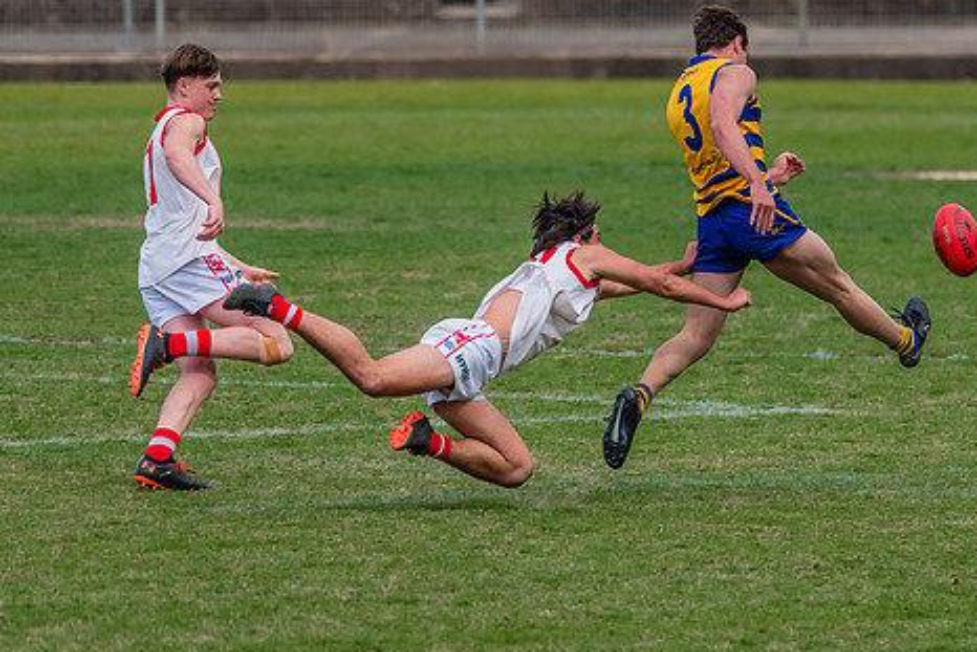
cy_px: 205
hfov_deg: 2.8
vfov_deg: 1.8
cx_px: 719
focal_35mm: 747
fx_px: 20278
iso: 800
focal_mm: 460
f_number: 7.1
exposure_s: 1/1600
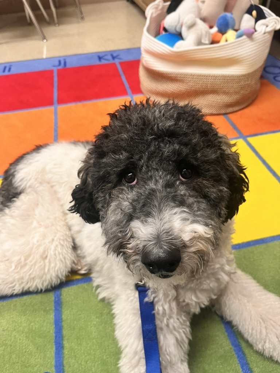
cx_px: 140
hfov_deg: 53.1
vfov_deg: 67.3
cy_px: 186
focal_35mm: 26
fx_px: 280
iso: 125
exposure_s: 1/60
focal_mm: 5.1
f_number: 1.6
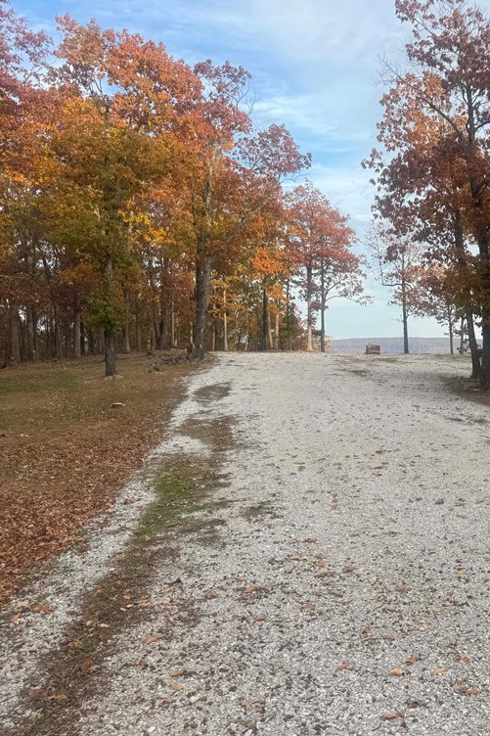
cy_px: 364
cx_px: 468
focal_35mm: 34
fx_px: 694
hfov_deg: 35.8
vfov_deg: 55.8
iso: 80
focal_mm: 6.76
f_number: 1.78
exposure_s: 1/577
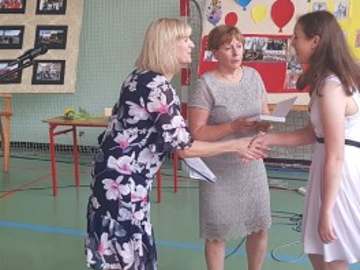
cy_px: 106
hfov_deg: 32.4
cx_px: 243
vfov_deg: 24.8
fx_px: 614
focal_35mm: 59
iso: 80
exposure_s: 1/100
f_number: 1.7
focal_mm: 4.2
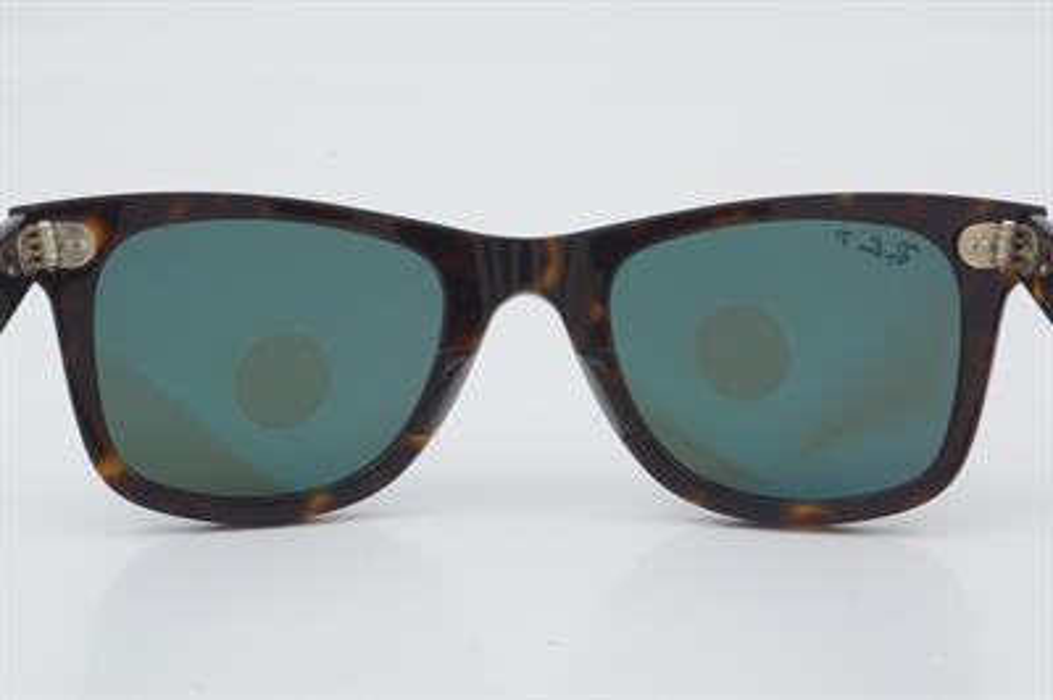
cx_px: 526
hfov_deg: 24.6
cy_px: 350
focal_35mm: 82
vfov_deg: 16.5
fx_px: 2411
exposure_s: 1/3
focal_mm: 55
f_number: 32
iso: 100
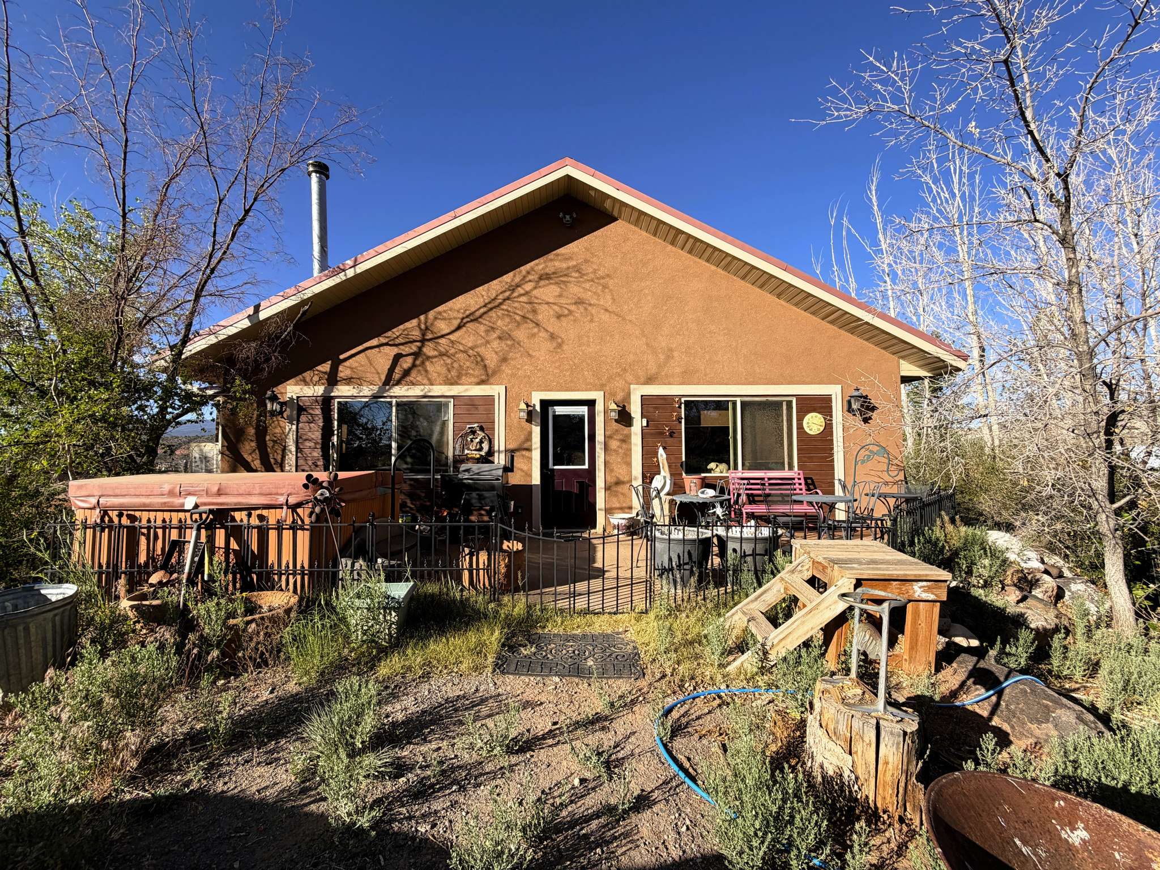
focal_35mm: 14
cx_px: 580
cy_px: 435
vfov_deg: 85.7
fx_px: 469
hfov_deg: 102.1
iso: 32
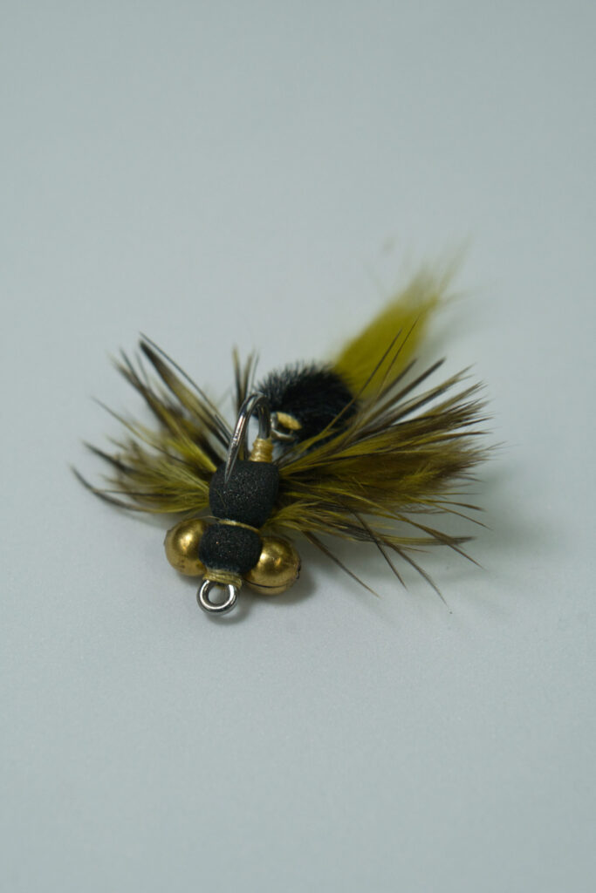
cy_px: 446
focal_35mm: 75
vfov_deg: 27.0
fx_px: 1862
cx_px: 298
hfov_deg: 18.2
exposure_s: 1/100
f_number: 7.1
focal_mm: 50
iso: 800
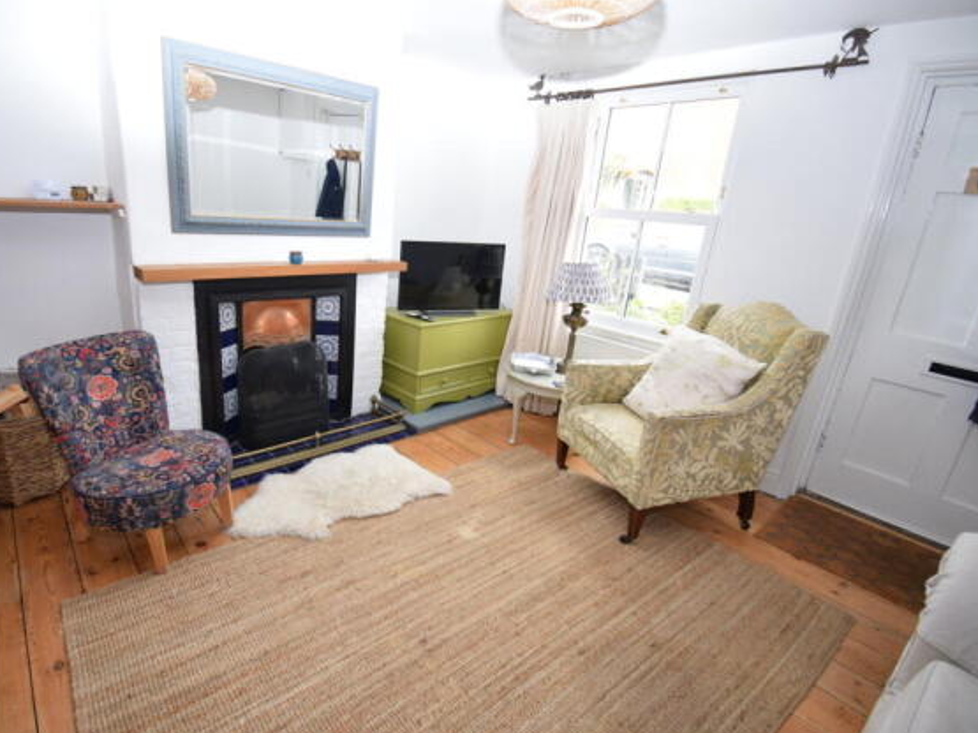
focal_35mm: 17
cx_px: 412
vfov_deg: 74.7
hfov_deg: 90.3
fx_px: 480
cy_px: 367
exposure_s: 1/100
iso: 800
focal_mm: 10
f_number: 5
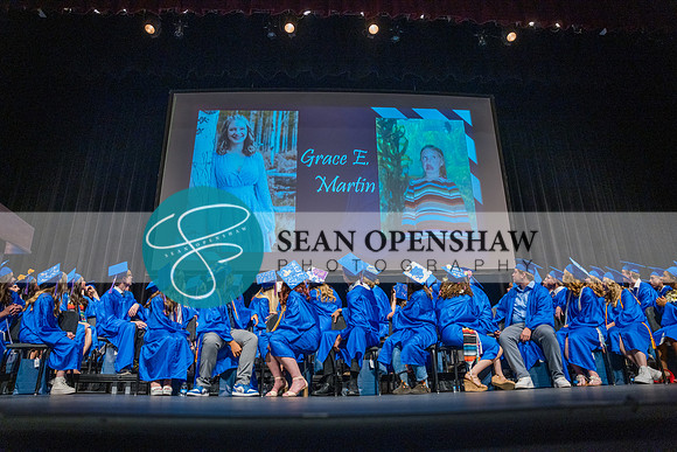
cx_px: 338
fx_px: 451
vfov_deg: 53.2
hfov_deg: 73.7
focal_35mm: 24
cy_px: 226
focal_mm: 24
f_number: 2.8
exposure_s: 1/160
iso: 2500
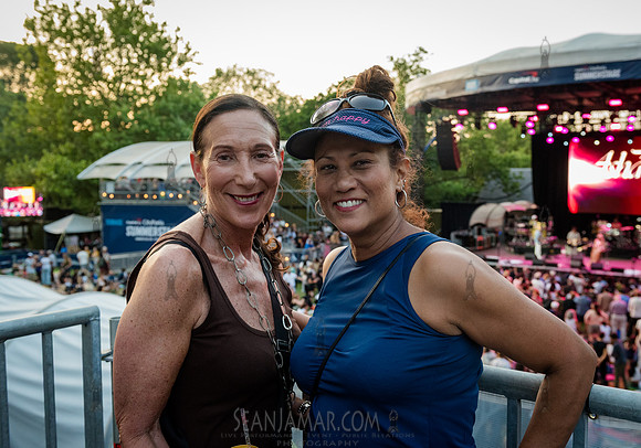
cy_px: 216
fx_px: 656
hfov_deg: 52.0
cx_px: 361
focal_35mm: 36
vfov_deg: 37.8
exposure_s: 1/320
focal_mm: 32
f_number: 4.5
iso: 2000
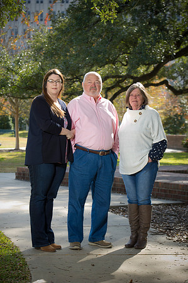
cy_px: 142
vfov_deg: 20.4
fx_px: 785
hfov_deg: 13.7
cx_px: 94
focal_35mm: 100
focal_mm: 100
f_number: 5.6
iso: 160
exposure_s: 1/125
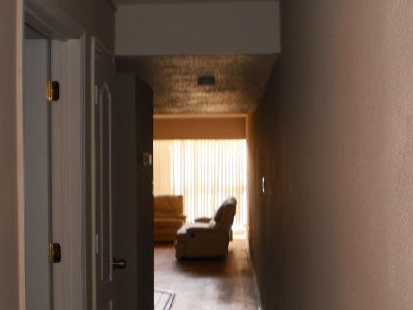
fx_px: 656
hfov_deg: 34.9
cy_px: 172
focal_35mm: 55
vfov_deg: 26.5
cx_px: 219
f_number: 3.1
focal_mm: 6.3
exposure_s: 1/30
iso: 125
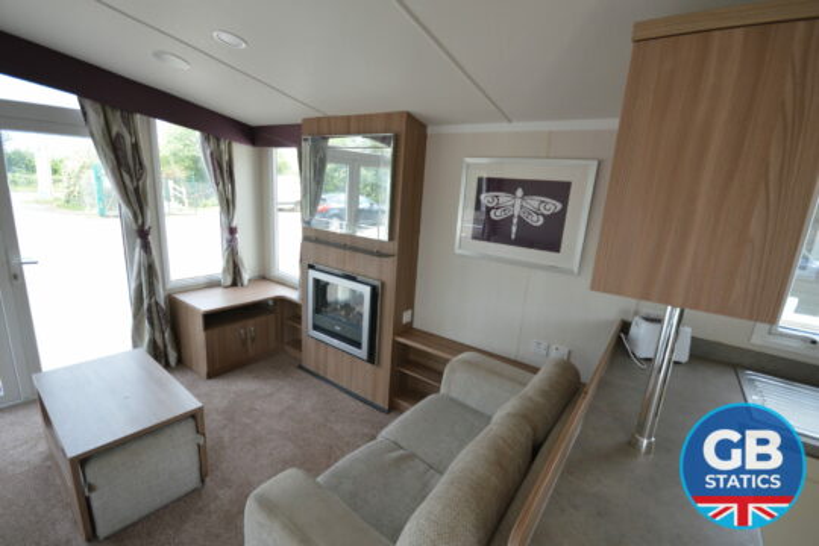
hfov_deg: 100.4
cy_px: 273
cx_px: 410
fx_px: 341
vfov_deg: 77.3
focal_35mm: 15
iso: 250
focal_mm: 10
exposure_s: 1/125
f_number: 5.6
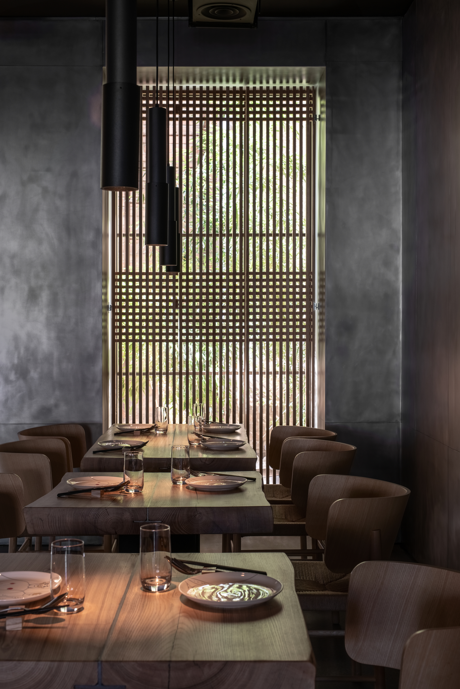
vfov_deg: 39.6
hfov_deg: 27.0
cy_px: 344
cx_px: 230
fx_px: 958
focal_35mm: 50
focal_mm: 50
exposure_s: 1/100
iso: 320
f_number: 8
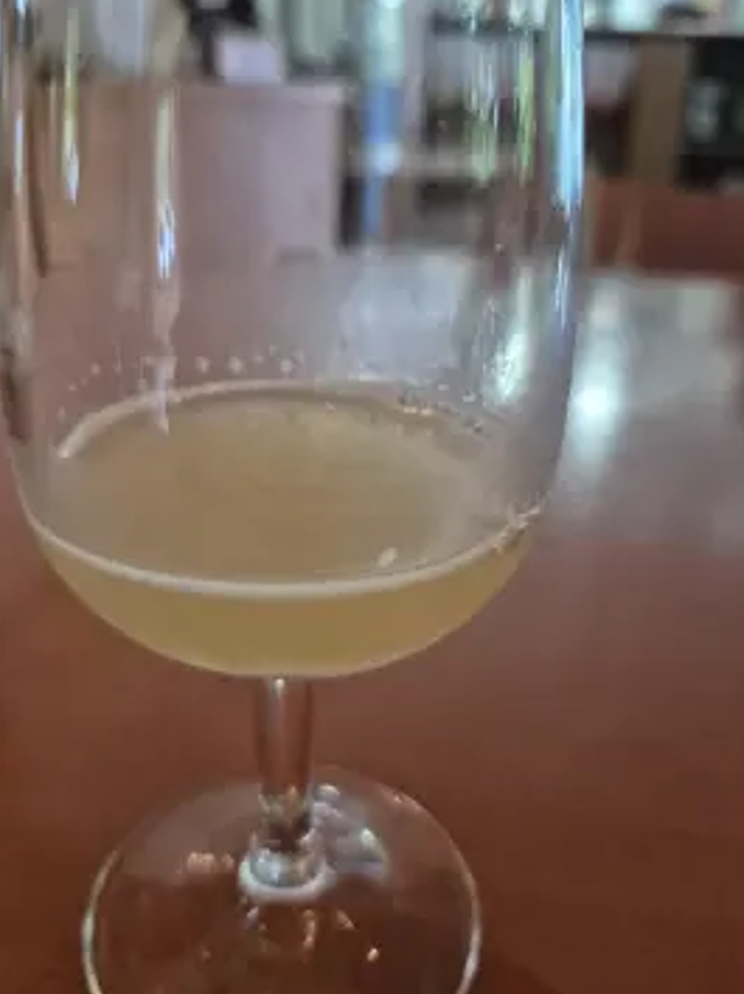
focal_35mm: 26
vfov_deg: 67.2
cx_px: 354
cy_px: 458
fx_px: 746
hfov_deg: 53.0
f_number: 1.8
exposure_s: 1/120
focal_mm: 5.4
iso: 1000
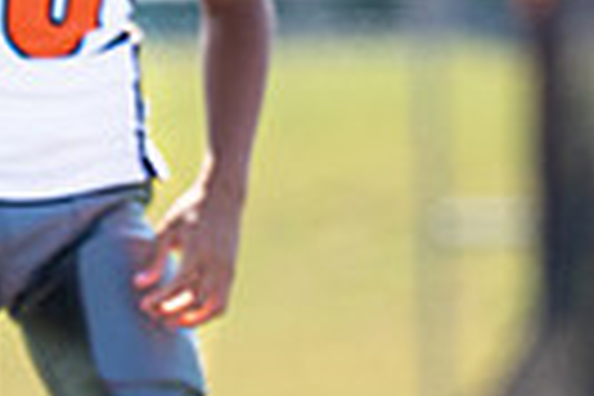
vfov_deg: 1.1
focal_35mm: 1238
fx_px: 20425
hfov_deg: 1.7
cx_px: 15
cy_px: 251
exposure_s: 1/1250
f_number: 2.8
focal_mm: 147
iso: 100
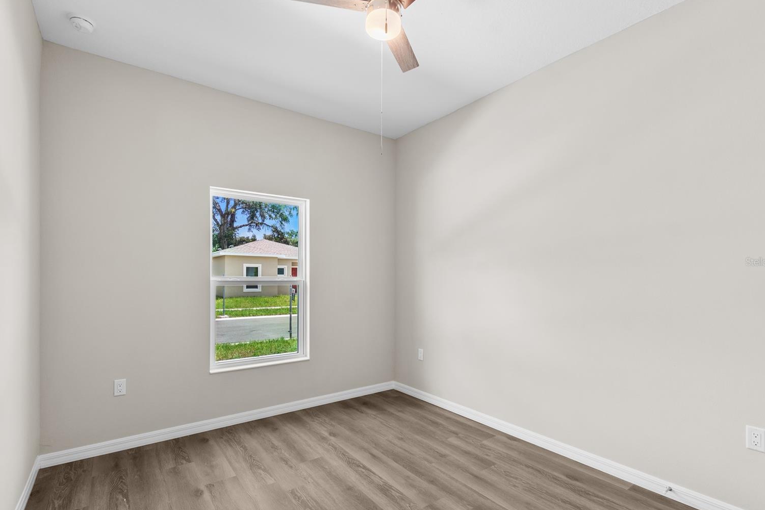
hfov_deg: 96.7
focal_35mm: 16
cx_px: 383
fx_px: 340
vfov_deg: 73.7
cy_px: 262
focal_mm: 10
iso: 100
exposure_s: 1.6
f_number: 7.1
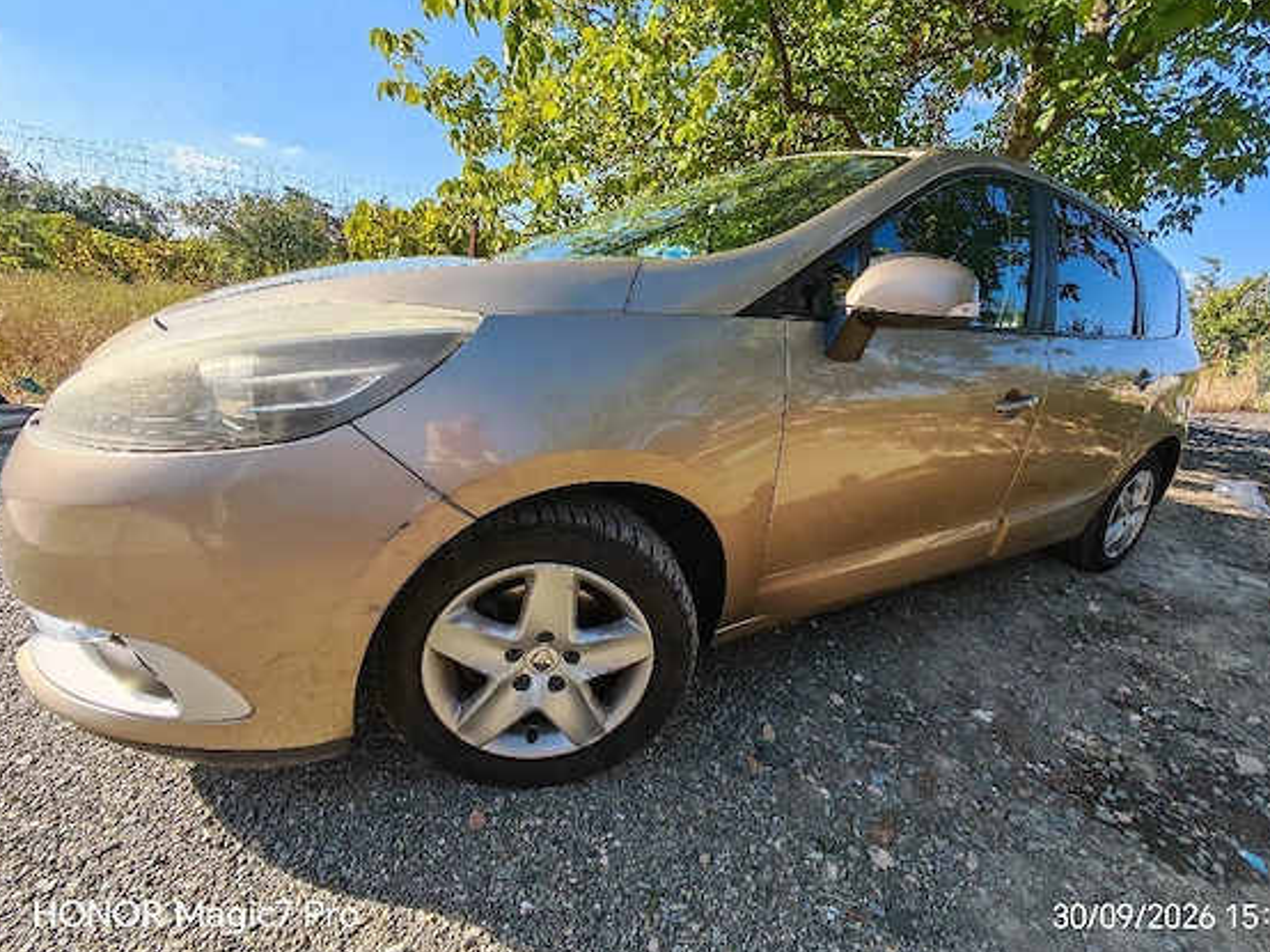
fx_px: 477
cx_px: 672
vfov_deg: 89.8
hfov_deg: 106.1
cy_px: 452
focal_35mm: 13
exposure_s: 1/909
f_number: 2
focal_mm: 1.82
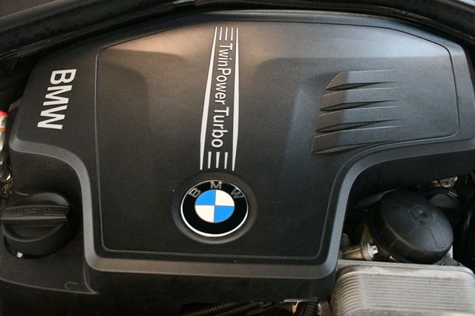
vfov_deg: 28.0
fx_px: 633
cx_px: 238
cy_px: 158
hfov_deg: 41.1
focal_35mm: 48
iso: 10000
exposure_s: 1/60
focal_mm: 32
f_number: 4
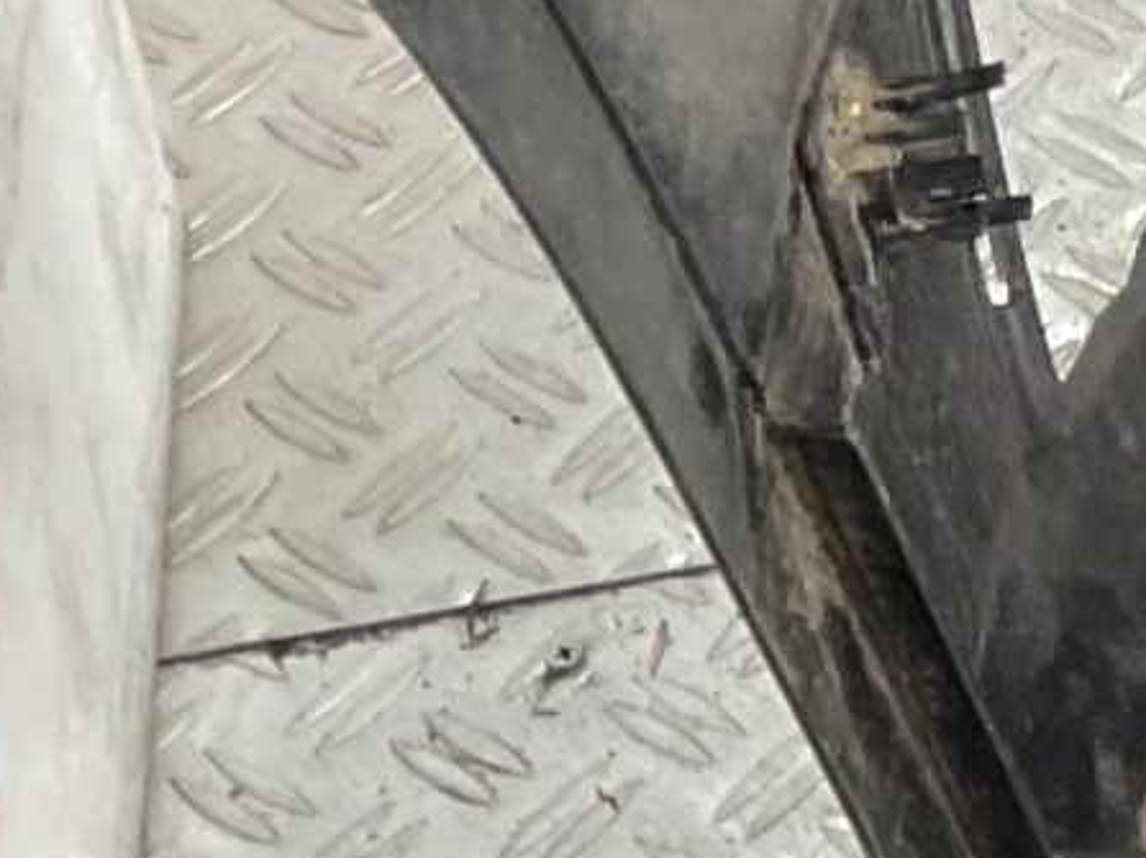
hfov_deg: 9.7
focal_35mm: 166
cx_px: 3207
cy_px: -763
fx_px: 5494
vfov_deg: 8.5
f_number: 1.8
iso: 25
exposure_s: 1/120
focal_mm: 3
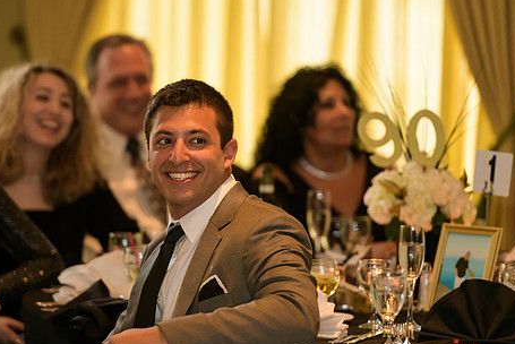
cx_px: 206
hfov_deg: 8.1
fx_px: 3650
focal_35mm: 255
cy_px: 179
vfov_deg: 5.4
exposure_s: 1/125
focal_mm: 200
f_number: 3.2
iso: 1600
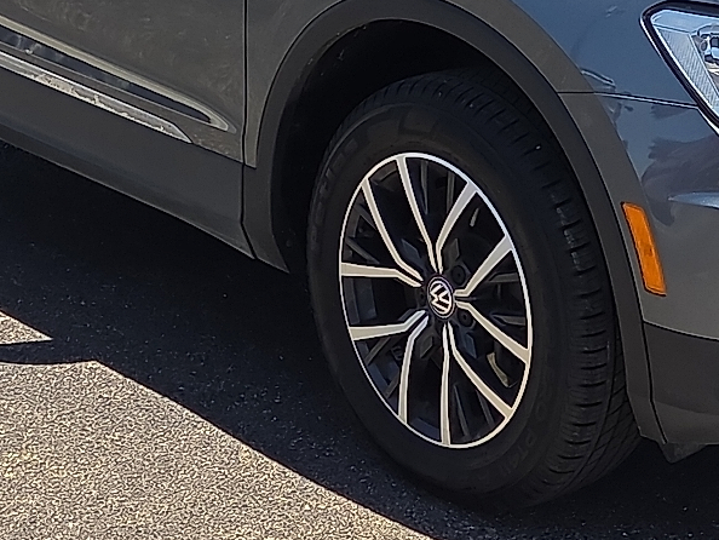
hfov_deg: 18.6
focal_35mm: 105
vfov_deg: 13.9
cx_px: 491
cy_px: -16
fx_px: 2182
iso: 25
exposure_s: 1/1250
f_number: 1.8
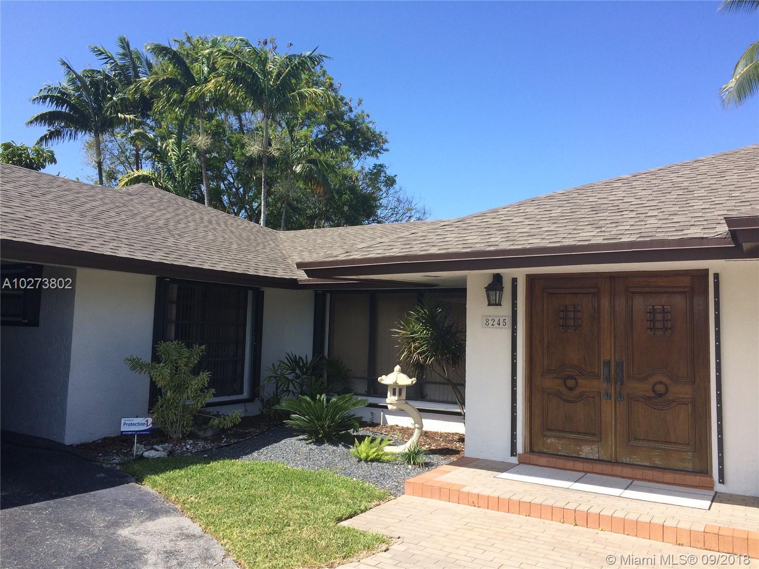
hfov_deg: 61.7
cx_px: 380
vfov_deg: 48.2
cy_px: 284
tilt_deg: +2.9
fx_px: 636
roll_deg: -0.1
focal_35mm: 29
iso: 32
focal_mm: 4.15
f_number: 2.2
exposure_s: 1/1520
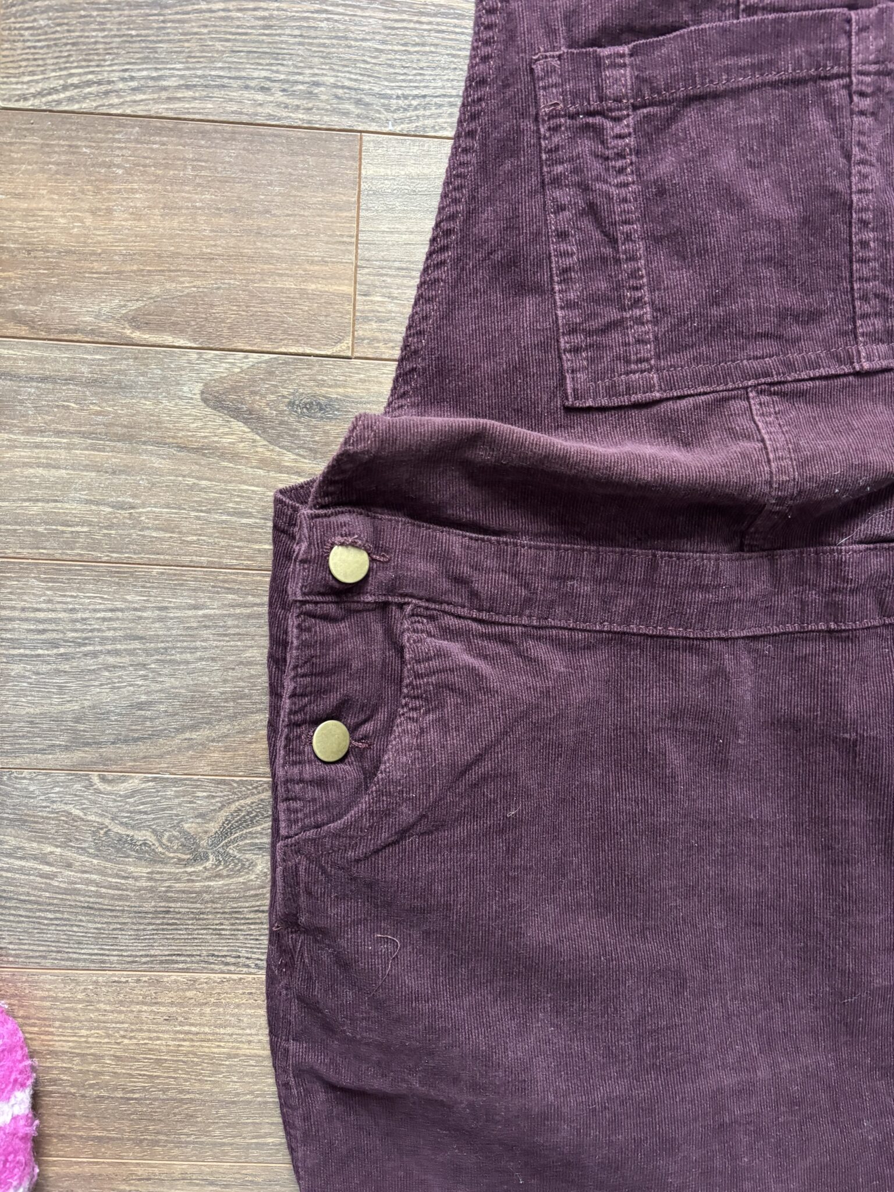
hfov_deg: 53.1
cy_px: 596
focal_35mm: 26
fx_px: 895
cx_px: 447
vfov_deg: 67.3
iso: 400
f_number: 1.6
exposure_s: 1/60
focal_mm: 5.96
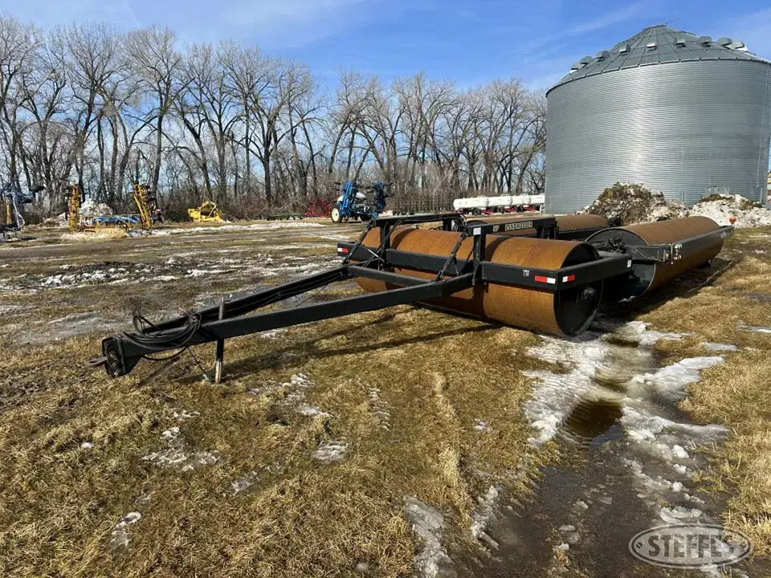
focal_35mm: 24
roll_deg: +2.3
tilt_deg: -8.0
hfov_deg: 71.6
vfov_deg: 56.8
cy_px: 289
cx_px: 386
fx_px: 535
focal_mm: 6.86
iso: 80
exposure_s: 1/3356
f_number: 1.78
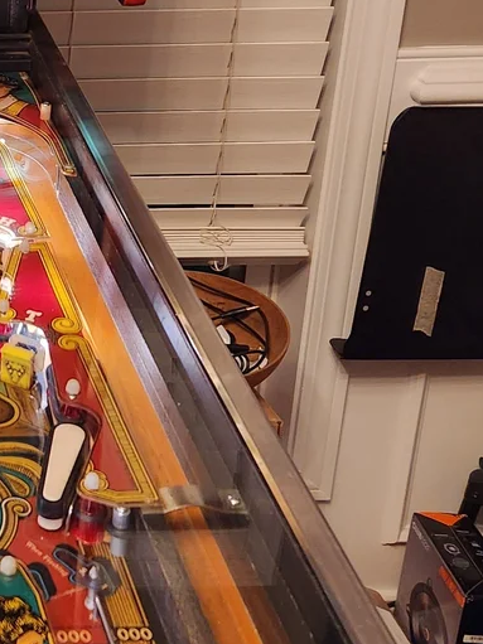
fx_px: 1340
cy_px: 146
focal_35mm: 72
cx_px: -209
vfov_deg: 26.6
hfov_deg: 18.4
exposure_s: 1/120
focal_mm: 5.4
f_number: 1.8
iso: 400
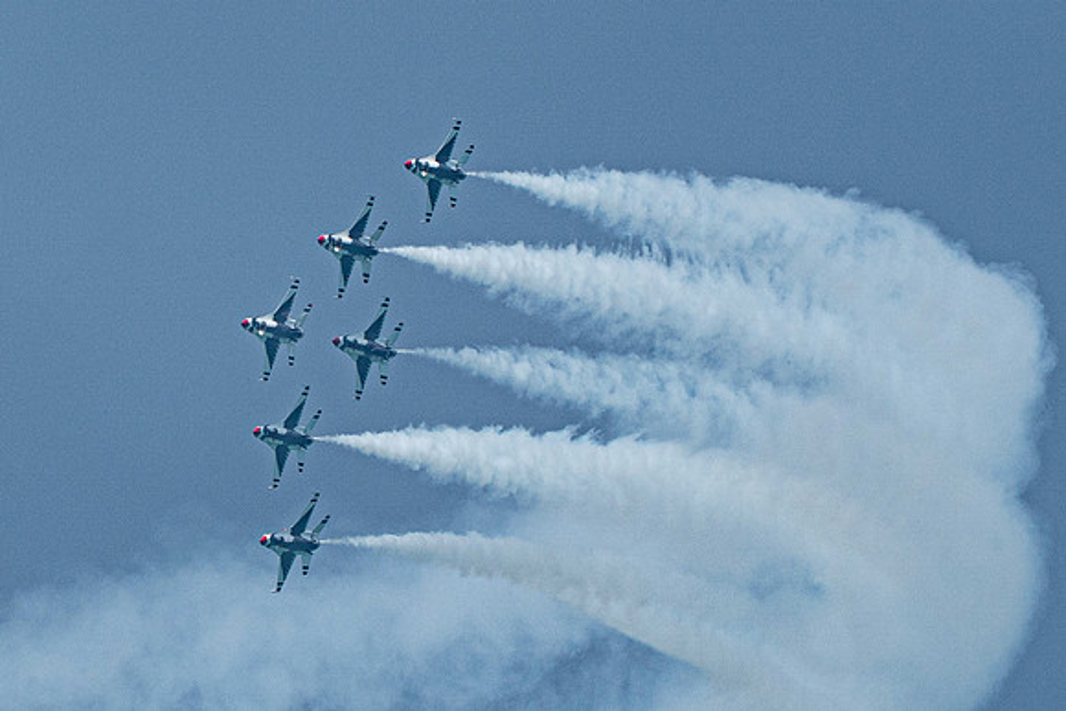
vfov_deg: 1.4
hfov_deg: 2.1
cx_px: 423
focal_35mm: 1005
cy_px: 352
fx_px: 29754
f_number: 10
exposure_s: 1/2000
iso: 640
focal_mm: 400
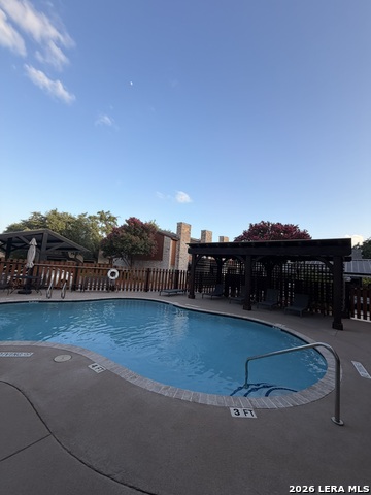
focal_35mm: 14
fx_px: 200
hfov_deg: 85.7
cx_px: 186
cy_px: 248
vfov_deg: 102.1
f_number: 2.2
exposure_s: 1/502
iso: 64
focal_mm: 2.22
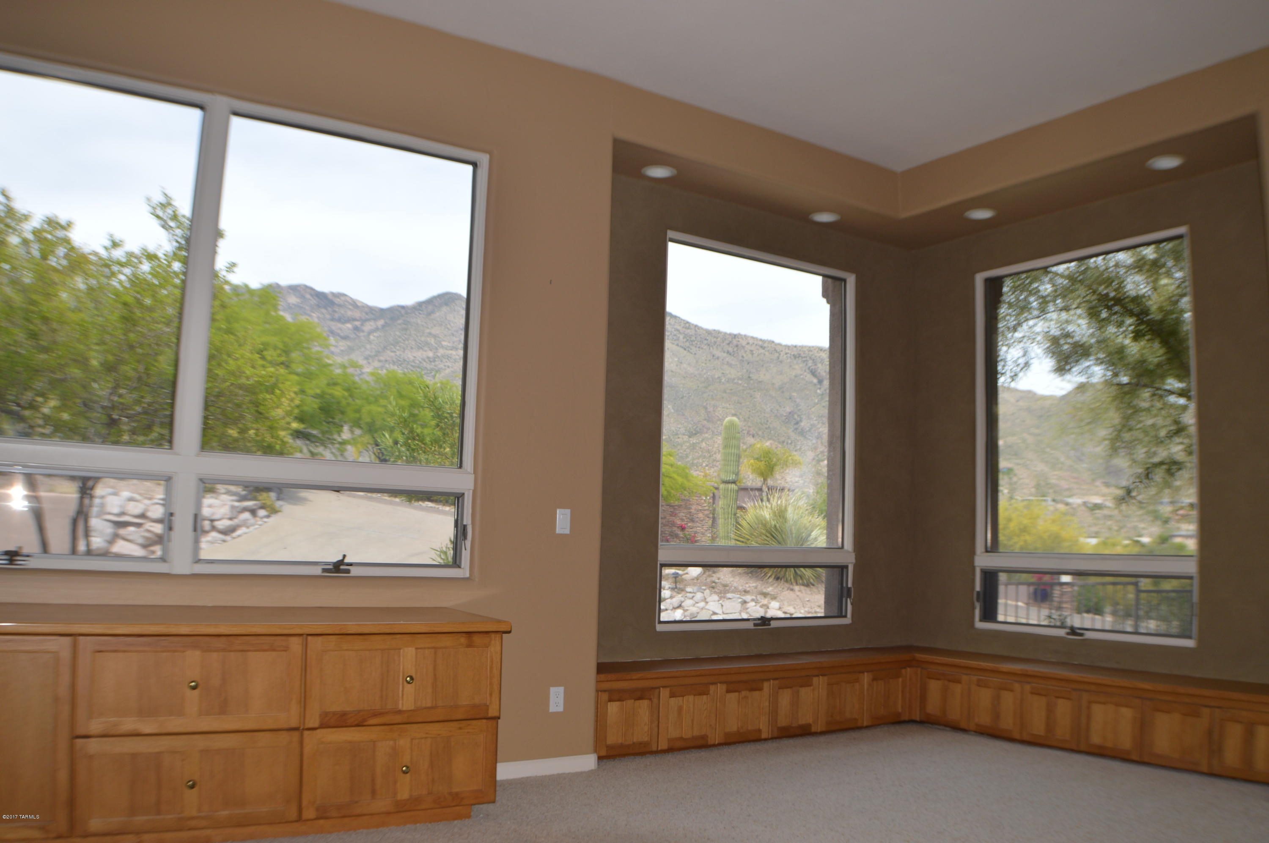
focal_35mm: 36
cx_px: 634
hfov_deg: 53.2
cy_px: 422
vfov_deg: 36.8
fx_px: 1268
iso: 100
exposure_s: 1/200
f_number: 4
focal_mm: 24
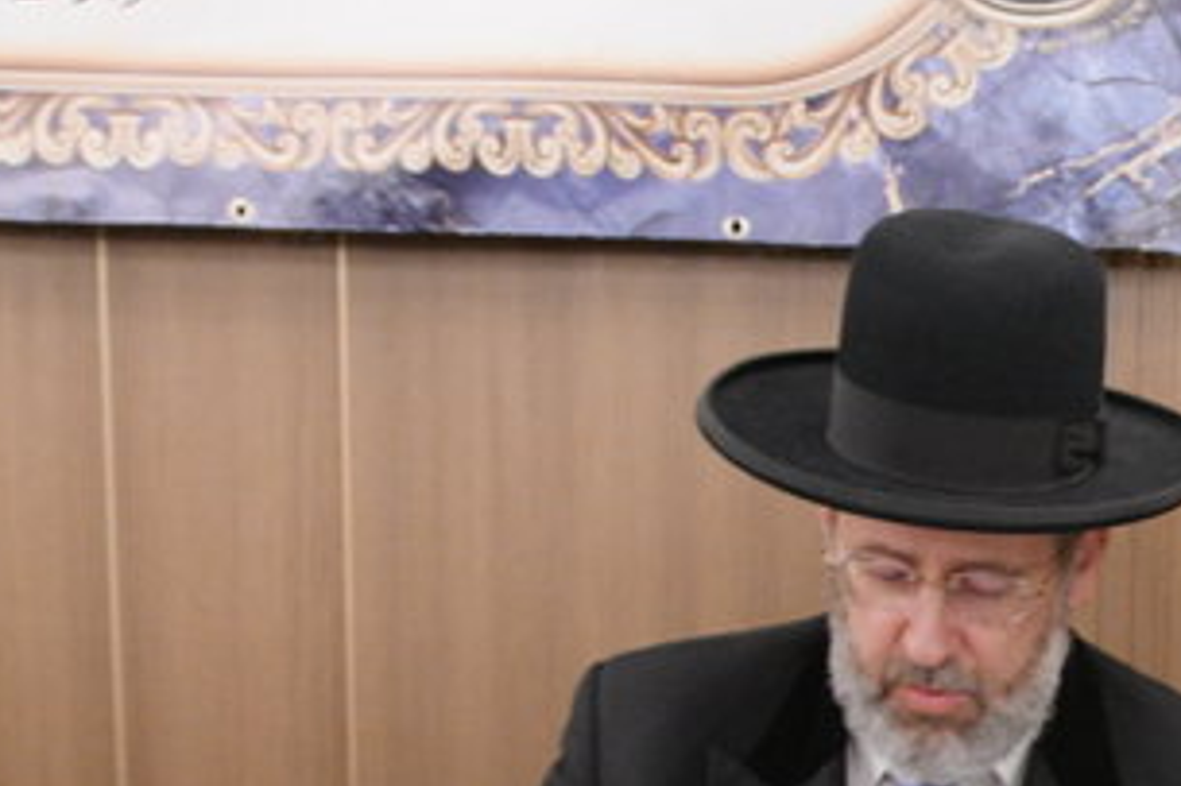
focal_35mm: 78
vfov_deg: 16.6
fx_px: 2557
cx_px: 1611
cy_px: 993
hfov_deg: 22.7
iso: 2000
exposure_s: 1/100
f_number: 5
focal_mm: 17
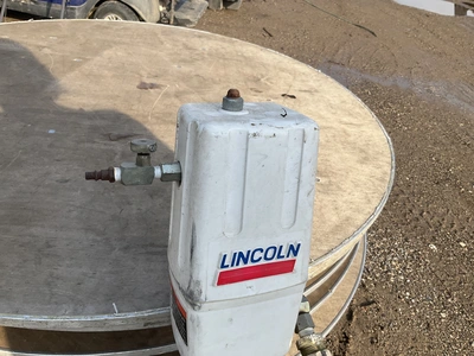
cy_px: 178
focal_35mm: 29
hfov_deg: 61.7
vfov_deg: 48.2
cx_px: 237
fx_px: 397
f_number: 1.8
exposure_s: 1/1279
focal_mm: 3
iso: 25
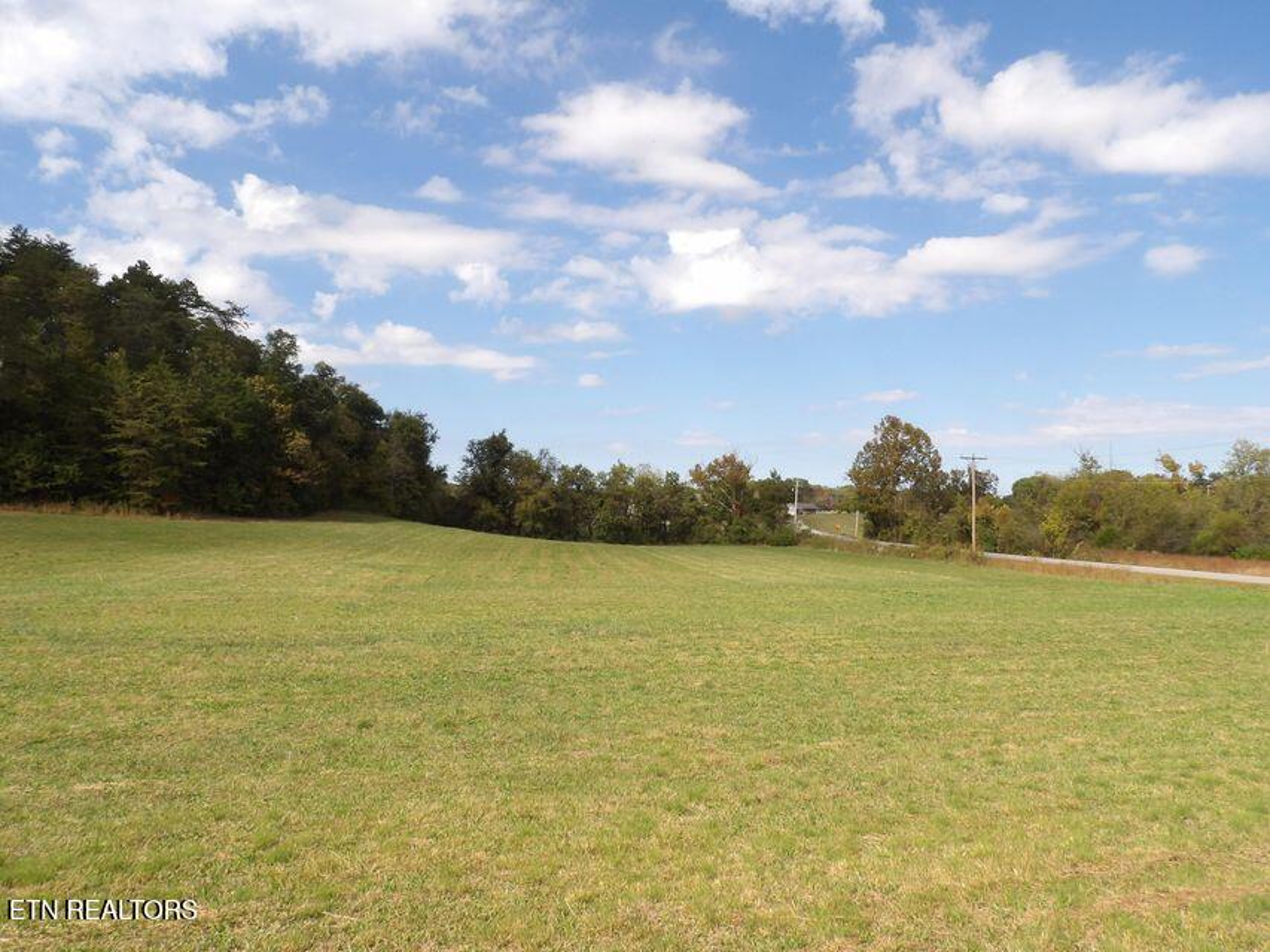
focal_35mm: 24
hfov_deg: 71.6
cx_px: 635
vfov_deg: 56.8
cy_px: 476
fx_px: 881
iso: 100
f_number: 5.6
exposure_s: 1/325
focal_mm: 4.3
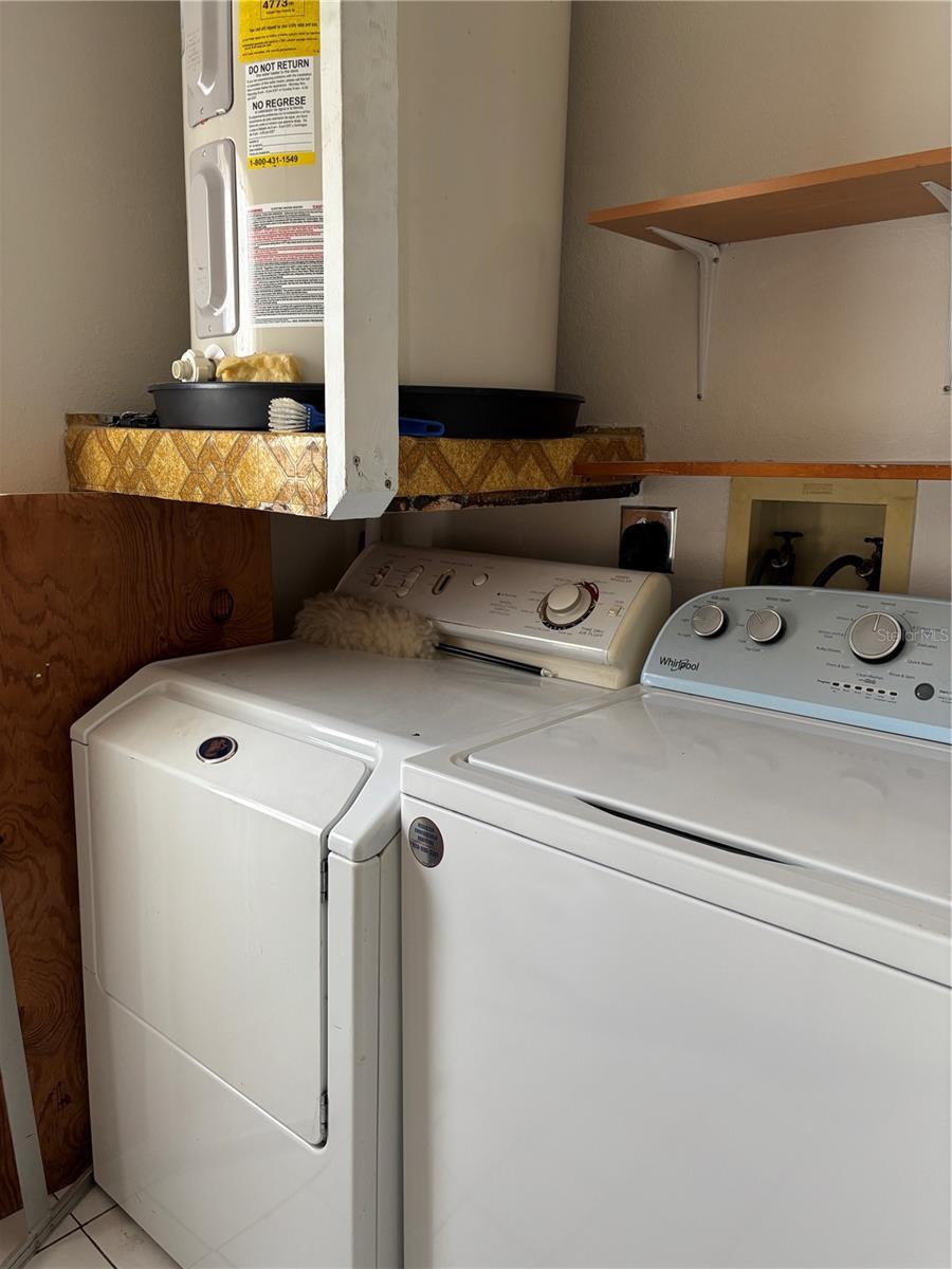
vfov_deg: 67.3
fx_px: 953
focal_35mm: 26
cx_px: 476
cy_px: 634
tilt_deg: -11.2
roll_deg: -1.7
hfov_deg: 53.1
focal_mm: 5.96
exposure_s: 1/60
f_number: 1.6
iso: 125
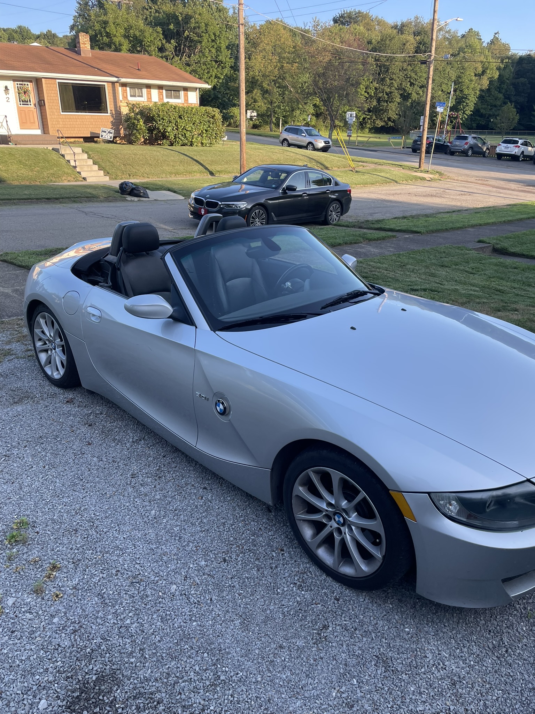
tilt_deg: -17.8
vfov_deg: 67.3
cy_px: 357
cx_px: 268
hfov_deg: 53.1
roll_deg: +0.4
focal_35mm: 26
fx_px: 536
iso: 32
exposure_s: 1/362
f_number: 1.6
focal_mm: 4.2
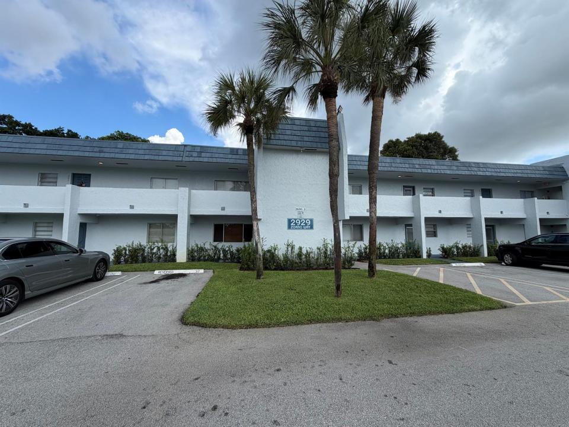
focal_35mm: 14
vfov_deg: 85.7
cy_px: 214
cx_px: 284
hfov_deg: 102.1
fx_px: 230
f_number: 2.2
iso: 40
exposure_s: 1/770
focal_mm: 2.22
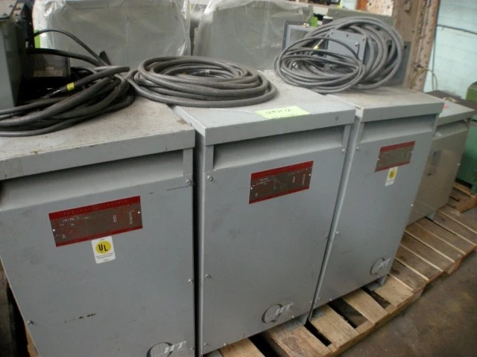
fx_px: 482
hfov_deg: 52.6
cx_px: 238
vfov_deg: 40.7
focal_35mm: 35
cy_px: 178
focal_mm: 7.5
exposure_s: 1/9.5
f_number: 2.7
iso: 400
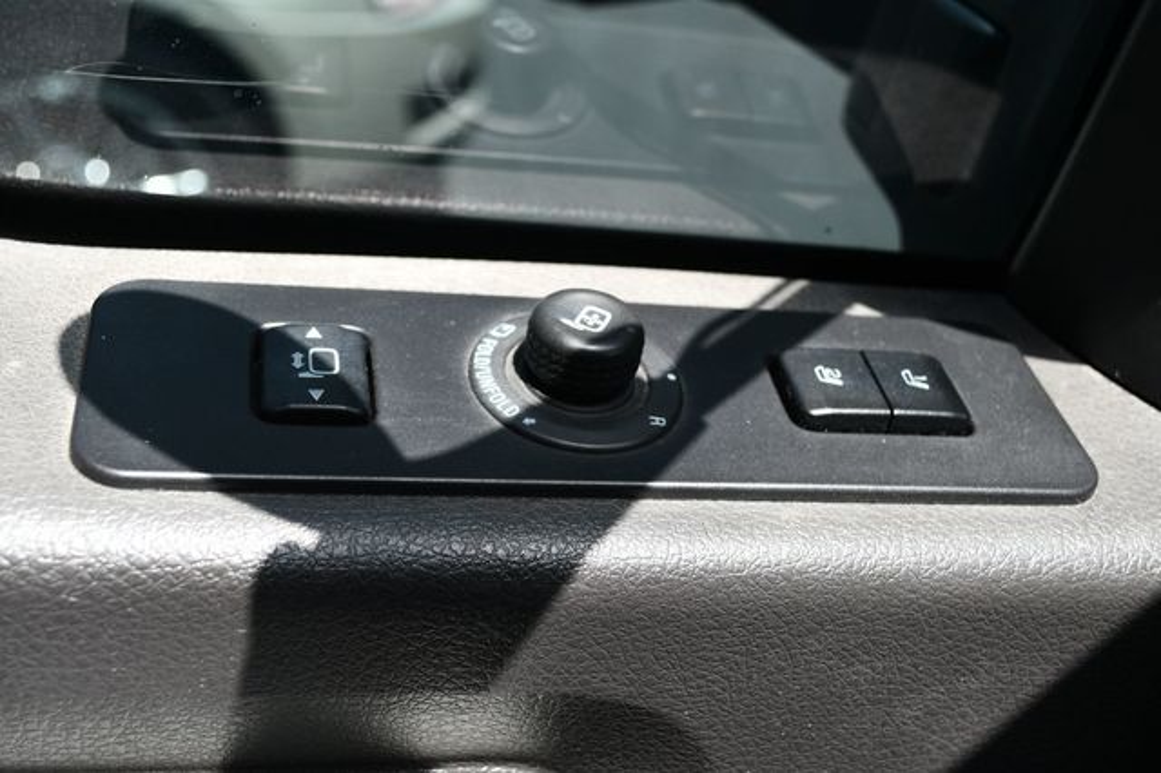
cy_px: 386
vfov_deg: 31.2
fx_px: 1386
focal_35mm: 43
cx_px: 580
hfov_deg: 45.5
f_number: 5.6
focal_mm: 29
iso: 220
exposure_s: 1/250
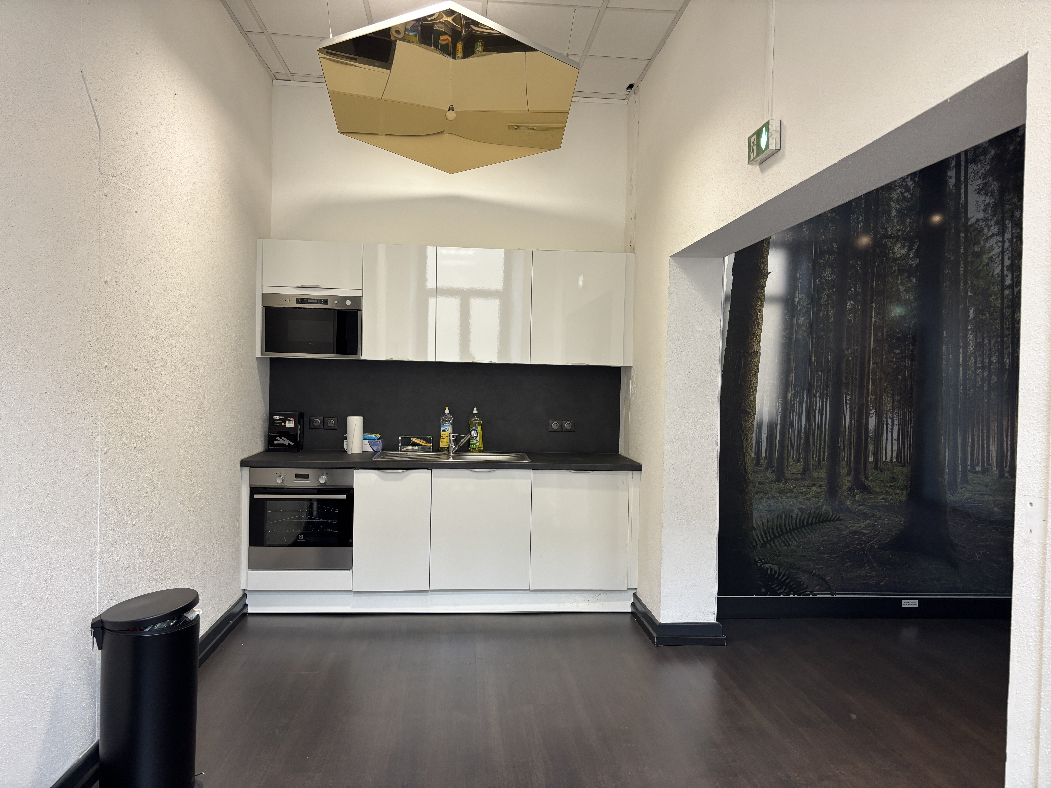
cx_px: 526
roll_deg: -1.8
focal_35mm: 26
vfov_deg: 53.1
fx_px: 789
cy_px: 394
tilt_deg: -1.2
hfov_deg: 67.3
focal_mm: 5.96
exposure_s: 1/50
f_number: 1.6
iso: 125
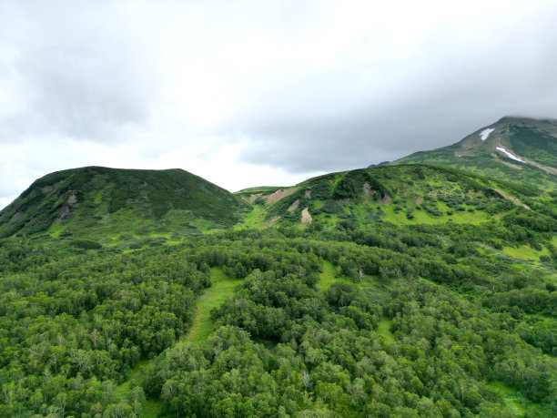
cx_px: 278
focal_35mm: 24
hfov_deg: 71.6
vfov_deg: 56.8
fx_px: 386
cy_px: 209
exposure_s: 1/2500
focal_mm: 6.72
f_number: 1.7
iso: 100
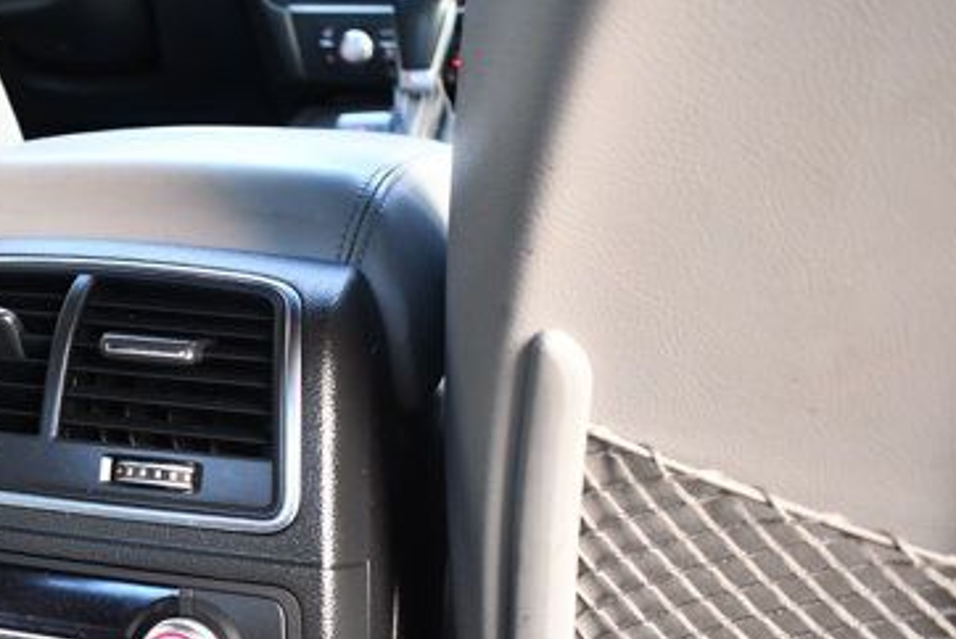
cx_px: 151
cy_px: 558
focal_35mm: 53
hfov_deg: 35.9
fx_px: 1409
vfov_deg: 24.9
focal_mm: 20
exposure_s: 1/125
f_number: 3.5
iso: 900
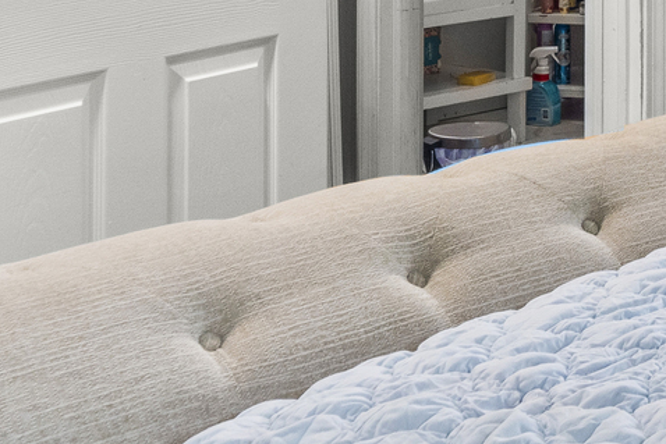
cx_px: 1031
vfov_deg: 13.9
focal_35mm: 90
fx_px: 1665
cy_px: -285
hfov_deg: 19.4
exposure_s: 1/8
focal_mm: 14
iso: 400
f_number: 7.1
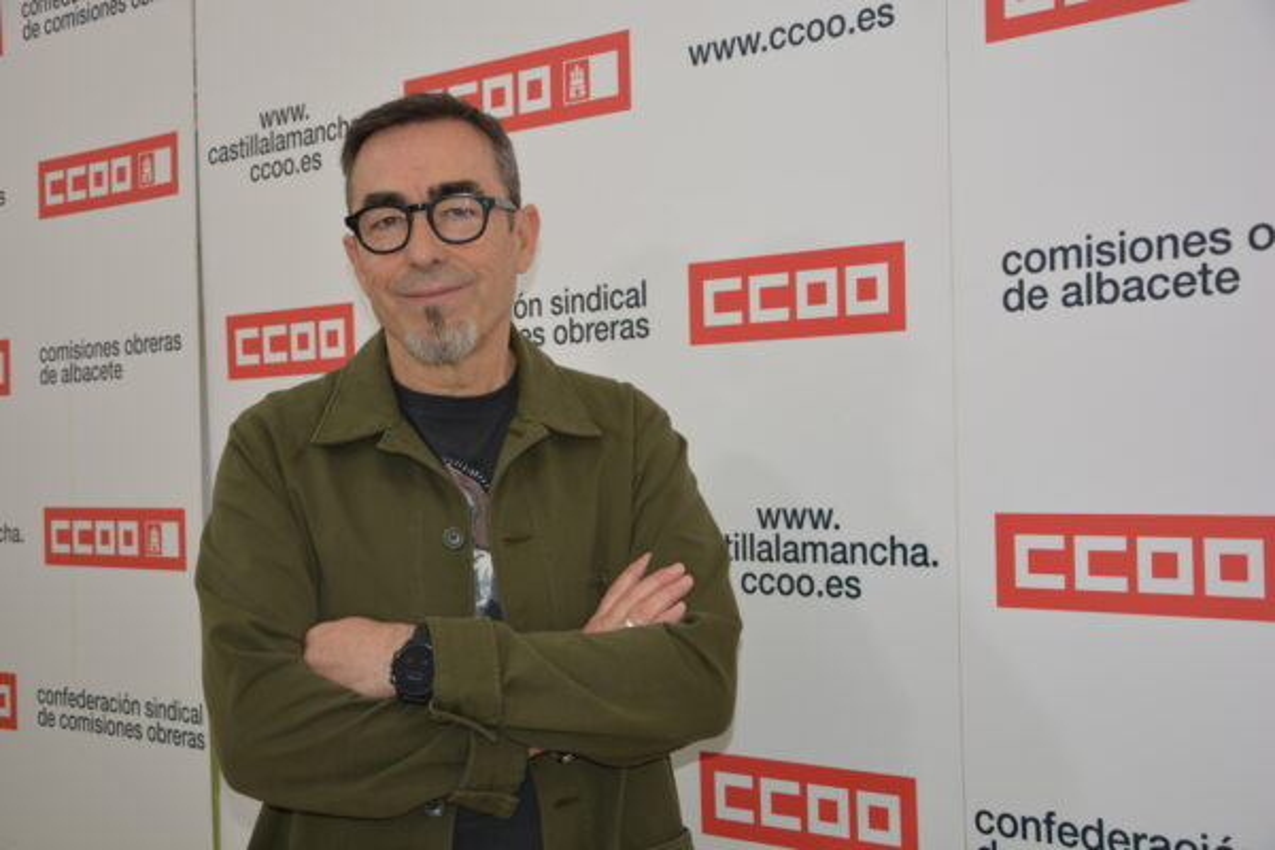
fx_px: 1700
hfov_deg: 41.1
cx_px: 638
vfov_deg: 28.1
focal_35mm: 48
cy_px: 425
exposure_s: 1/125
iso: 360
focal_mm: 32
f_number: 4.2
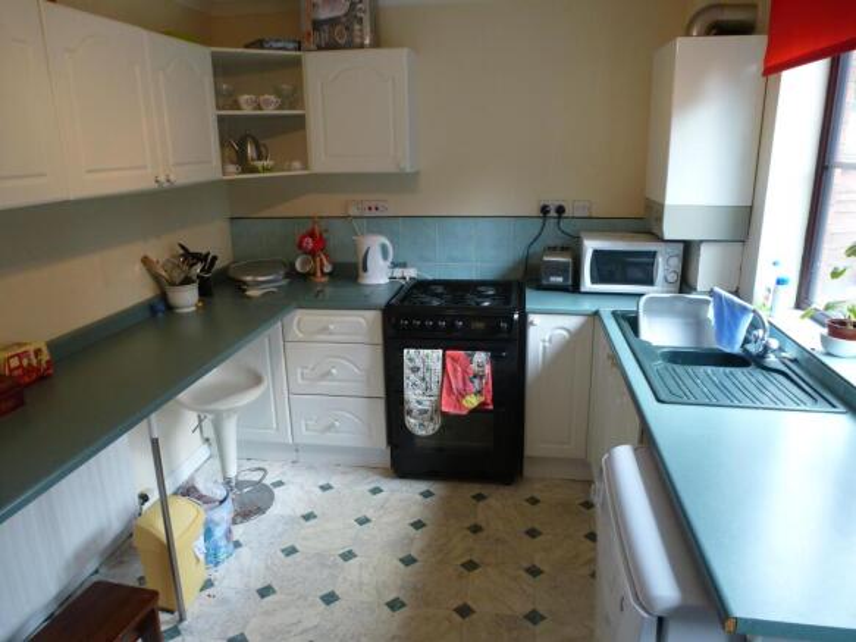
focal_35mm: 24
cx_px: 428
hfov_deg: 71.6
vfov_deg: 56.8
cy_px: 321
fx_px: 593
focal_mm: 4.3
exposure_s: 1/60
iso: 250
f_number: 3.3
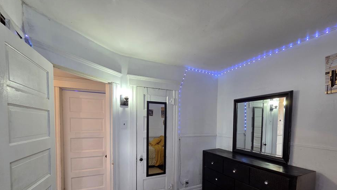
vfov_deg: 68.0
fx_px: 134
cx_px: 166
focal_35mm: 15
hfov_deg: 103.0
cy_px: 131
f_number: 2.2
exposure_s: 1/60
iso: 160
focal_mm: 2.2
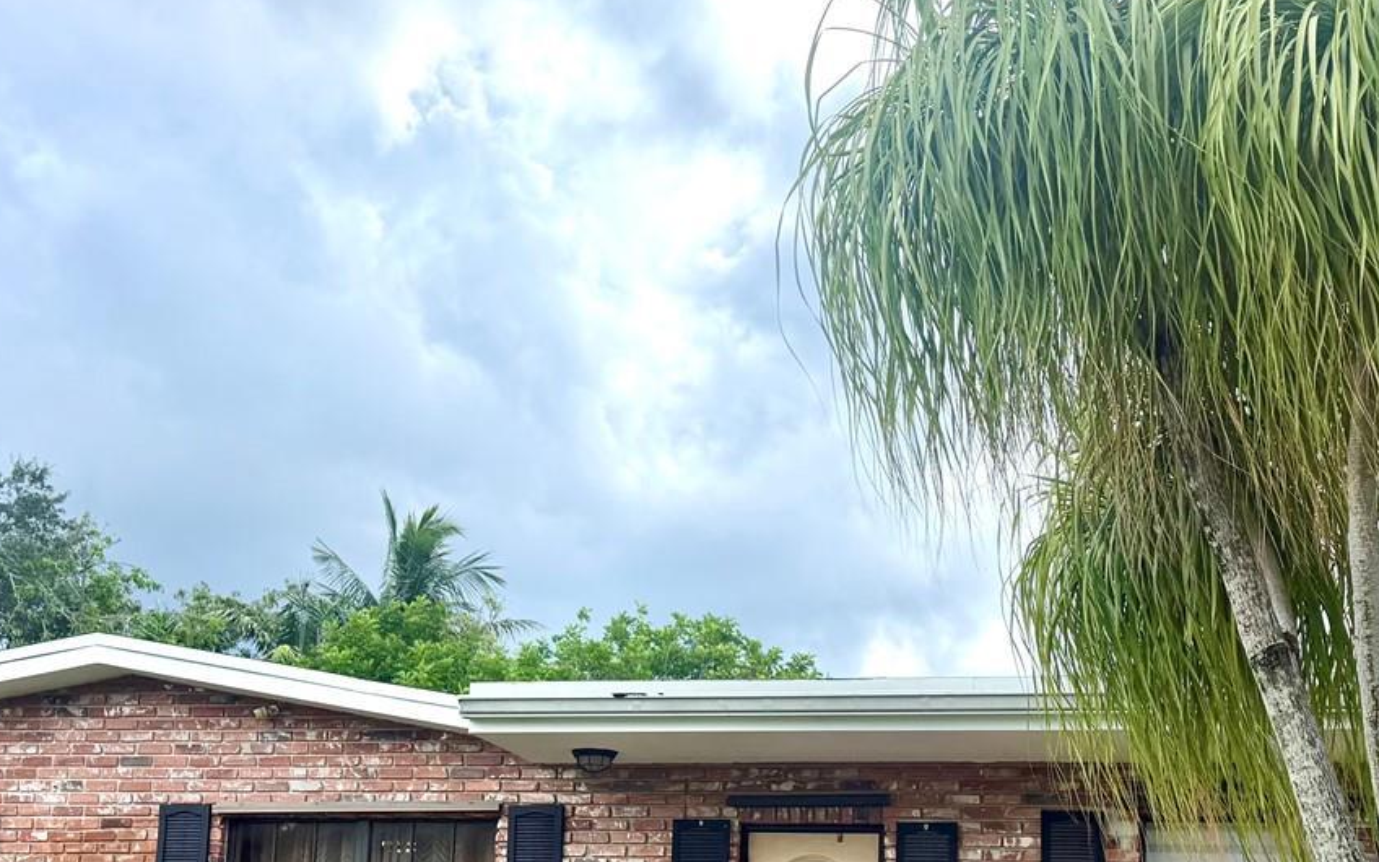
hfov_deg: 41.8
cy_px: 750
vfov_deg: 26.1
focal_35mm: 48
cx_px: 704
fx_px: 1804
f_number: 1.78
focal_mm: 6.76
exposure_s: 1/3425
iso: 100
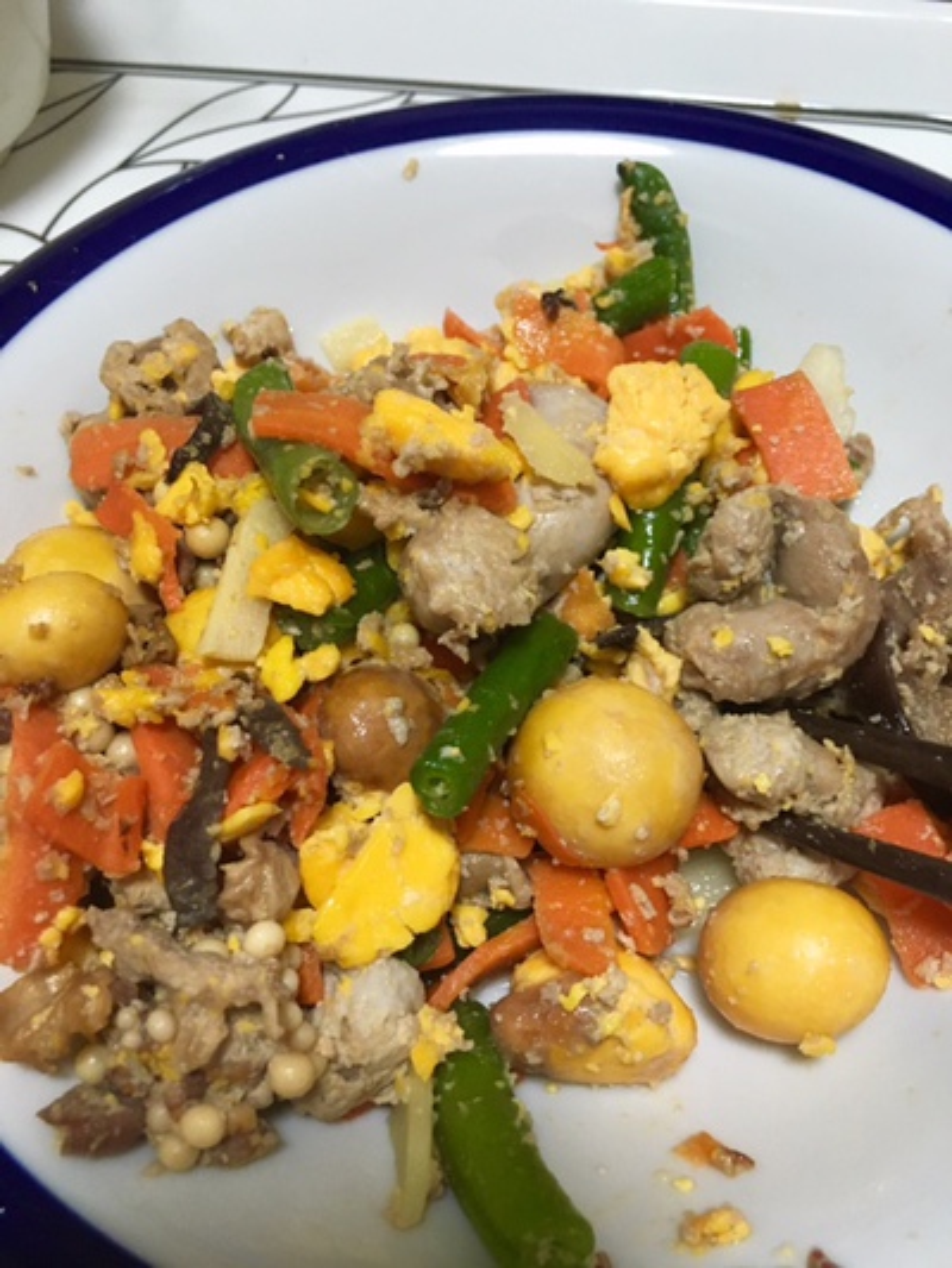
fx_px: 1063
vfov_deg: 61.6
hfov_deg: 48.2
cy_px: 634
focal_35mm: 29
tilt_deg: -57.3
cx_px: 476
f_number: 2.2
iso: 160
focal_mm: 4.15
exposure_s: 1/30
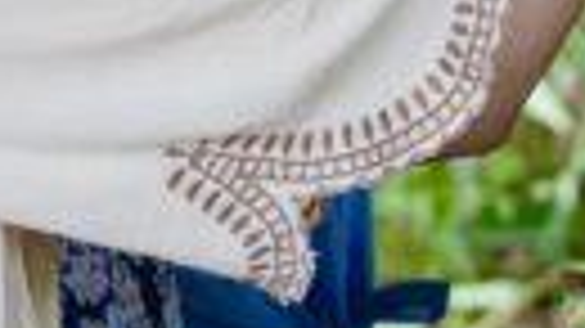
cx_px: 1130
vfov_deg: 2.9
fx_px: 6388
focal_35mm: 412
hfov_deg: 5.2
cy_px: 56
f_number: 3.2
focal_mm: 50
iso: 800
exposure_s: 1/250
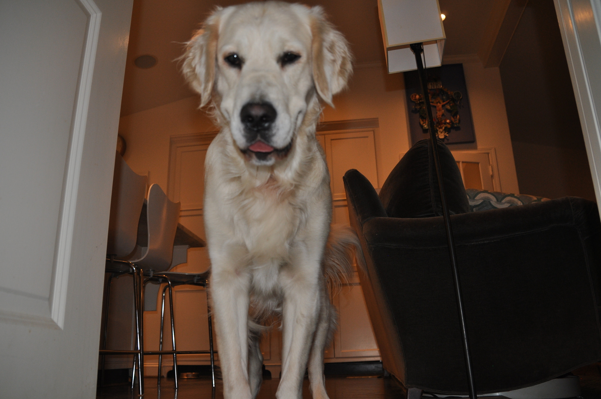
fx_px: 500
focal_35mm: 30
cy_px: 200
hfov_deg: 62.0
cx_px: 300
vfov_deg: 43.5
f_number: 3.5
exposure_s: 1/60
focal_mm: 20
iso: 400
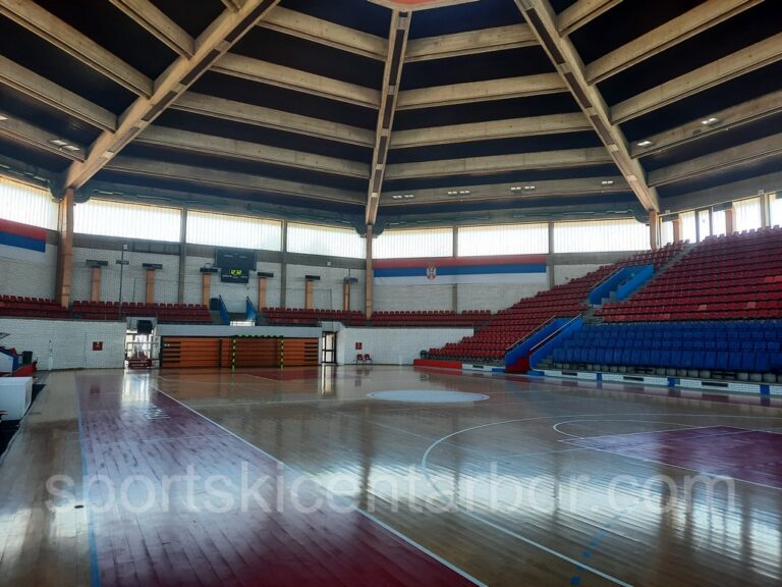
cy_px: 294
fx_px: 565
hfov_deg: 69.4
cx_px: 391
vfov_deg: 54.9
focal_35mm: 25
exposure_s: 1/50
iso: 80
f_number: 2
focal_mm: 4.6
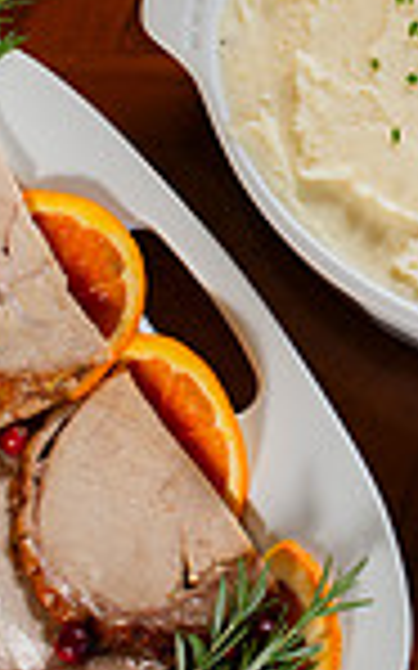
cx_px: 589
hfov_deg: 8.4
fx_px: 2810
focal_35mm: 154
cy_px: -9
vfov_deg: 13.4
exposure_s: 1/100
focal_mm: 50
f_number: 6.3
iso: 250
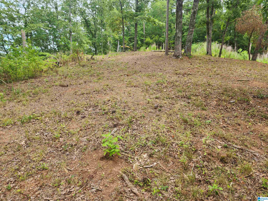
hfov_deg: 73.9
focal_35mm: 23
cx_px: 134
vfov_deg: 58.9
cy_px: 100
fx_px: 178
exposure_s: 1/246
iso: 12
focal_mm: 6.4
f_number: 1.8
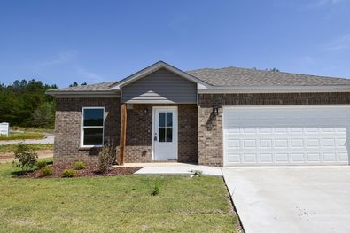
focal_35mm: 19
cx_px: 204
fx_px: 185
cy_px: 122
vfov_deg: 64.5
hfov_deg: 86.2
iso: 200
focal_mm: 10
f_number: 11
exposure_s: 1/500
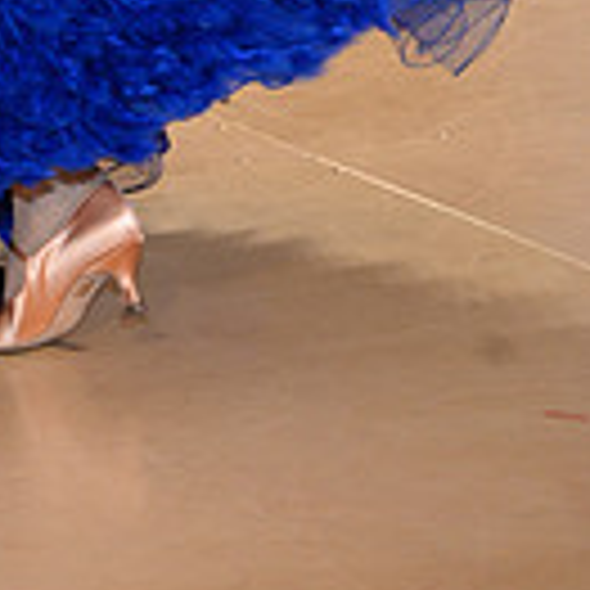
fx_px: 6653
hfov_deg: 5.0
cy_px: -667
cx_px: -209
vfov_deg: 5.0
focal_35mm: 345
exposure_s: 1/250
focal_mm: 92
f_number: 5
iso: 1250
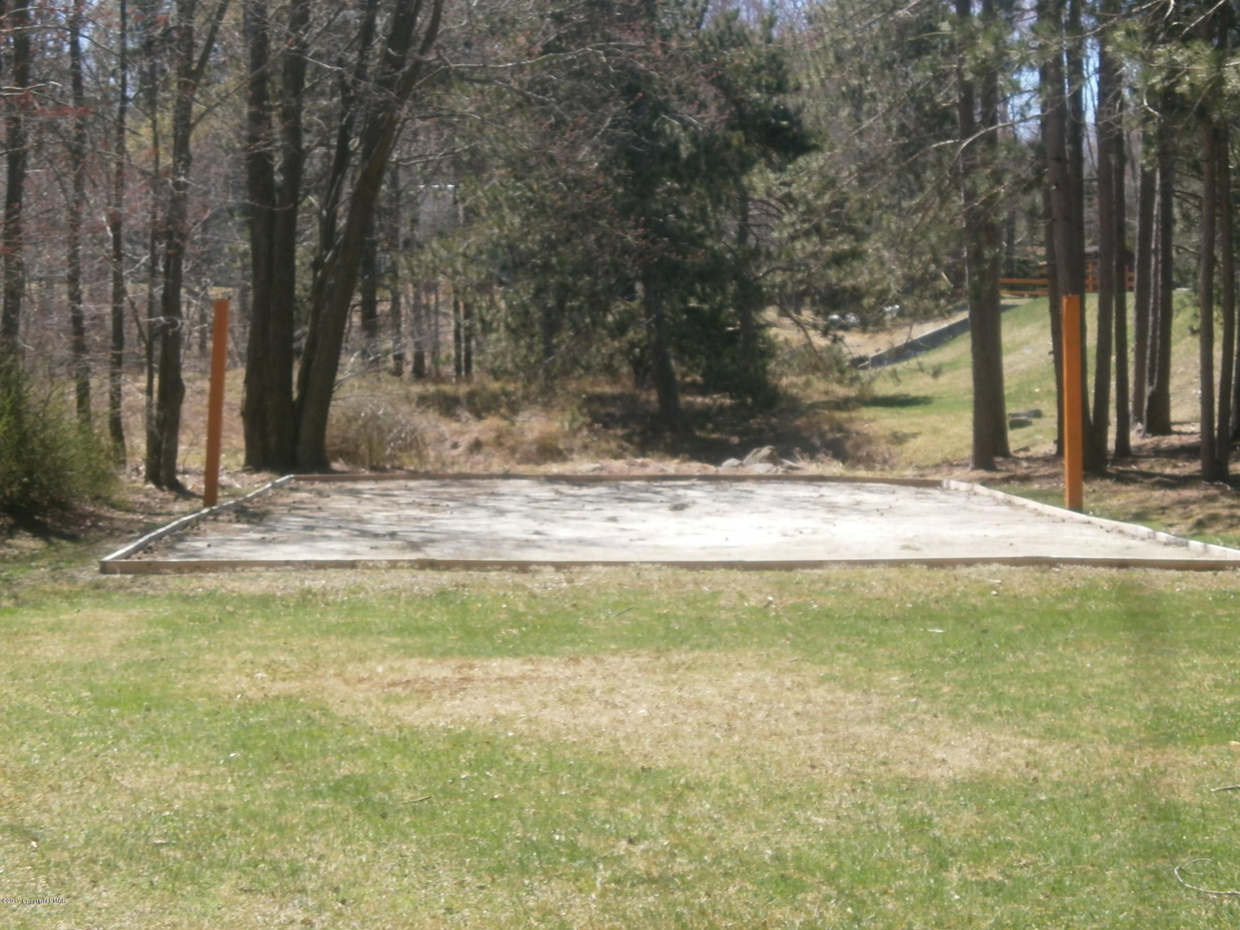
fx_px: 2722
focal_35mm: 76
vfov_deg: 19.4
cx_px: 620
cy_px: 465
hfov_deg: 25.7
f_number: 5.2
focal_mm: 13.4
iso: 100
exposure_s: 1/250
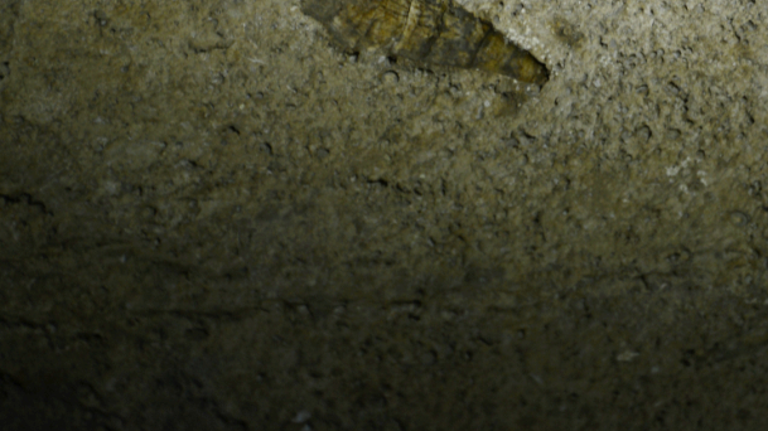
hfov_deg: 4.2
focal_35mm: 516
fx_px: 10504
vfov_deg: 2.4
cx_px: 391
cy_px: 23
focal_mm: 300
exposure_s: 1/200
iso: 320
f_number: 5.6
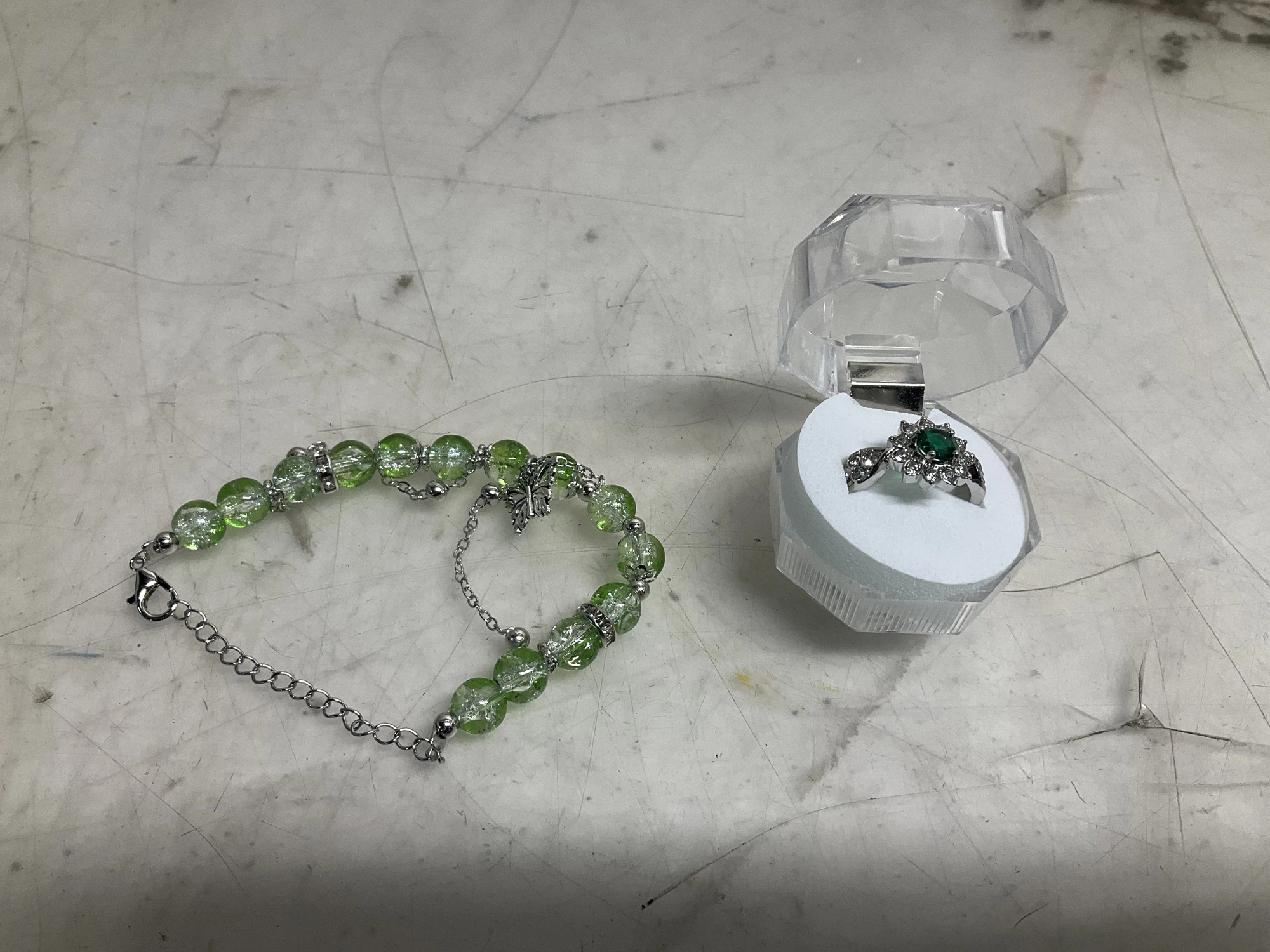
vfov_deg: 48.2
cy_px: 476
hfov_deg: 61.7
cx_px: 635
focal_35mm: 29
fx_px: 1064
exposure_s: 1/120
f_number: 1.8
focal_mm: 3
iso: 40
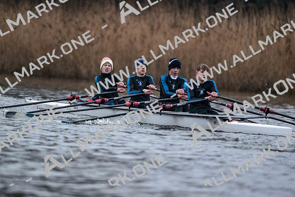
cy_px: 98
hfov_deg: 5.2
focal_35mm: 400
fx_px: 3278
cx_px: 148
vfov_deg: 3.4
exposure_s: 1/1600
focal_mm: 400
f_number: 4.5
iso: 8000
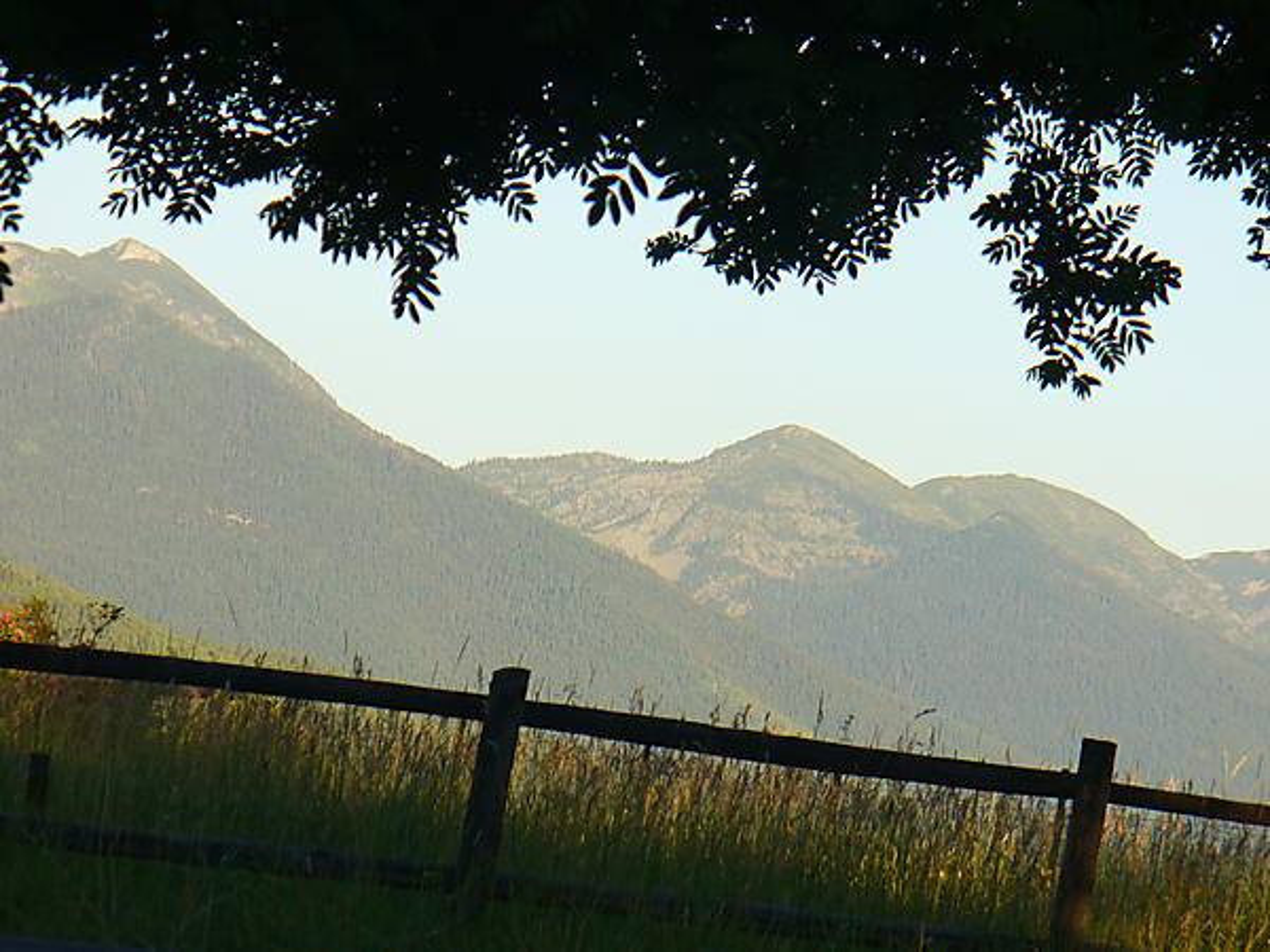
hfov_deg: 8.9
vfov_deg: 6.7
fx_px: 8145
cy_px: 476
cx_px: 635
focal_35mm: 222
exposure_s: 1/160
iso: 80
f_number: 4.5
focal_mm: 36.6
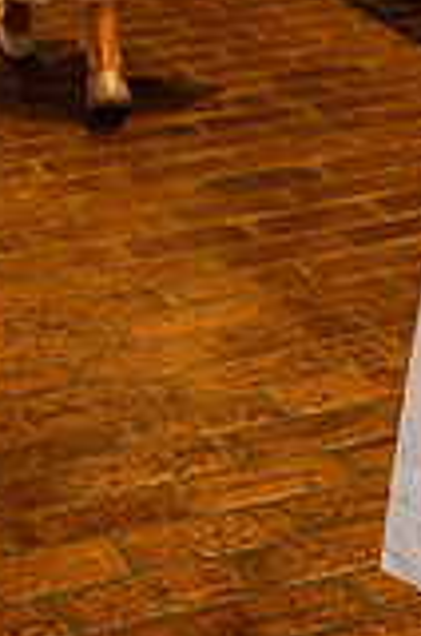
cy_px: -83
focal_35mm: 146
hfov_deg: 9.2
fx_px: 2572
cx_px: 534
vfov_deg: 13.8
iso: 1600
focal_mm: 52
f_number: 5
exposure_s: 1/125
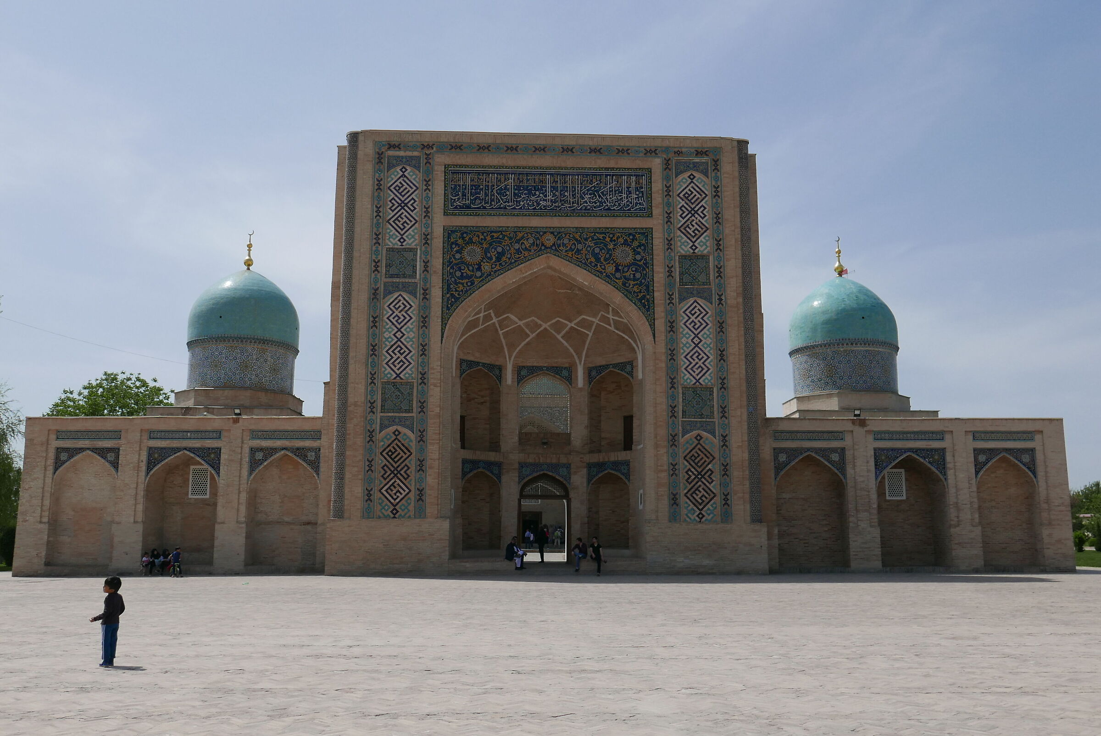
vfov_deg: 42.4
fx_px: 949
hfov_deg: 60.2
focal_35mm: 31
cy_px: 368
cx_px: 550
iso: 250
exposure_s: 1/4000
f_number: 4
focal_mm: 13.9
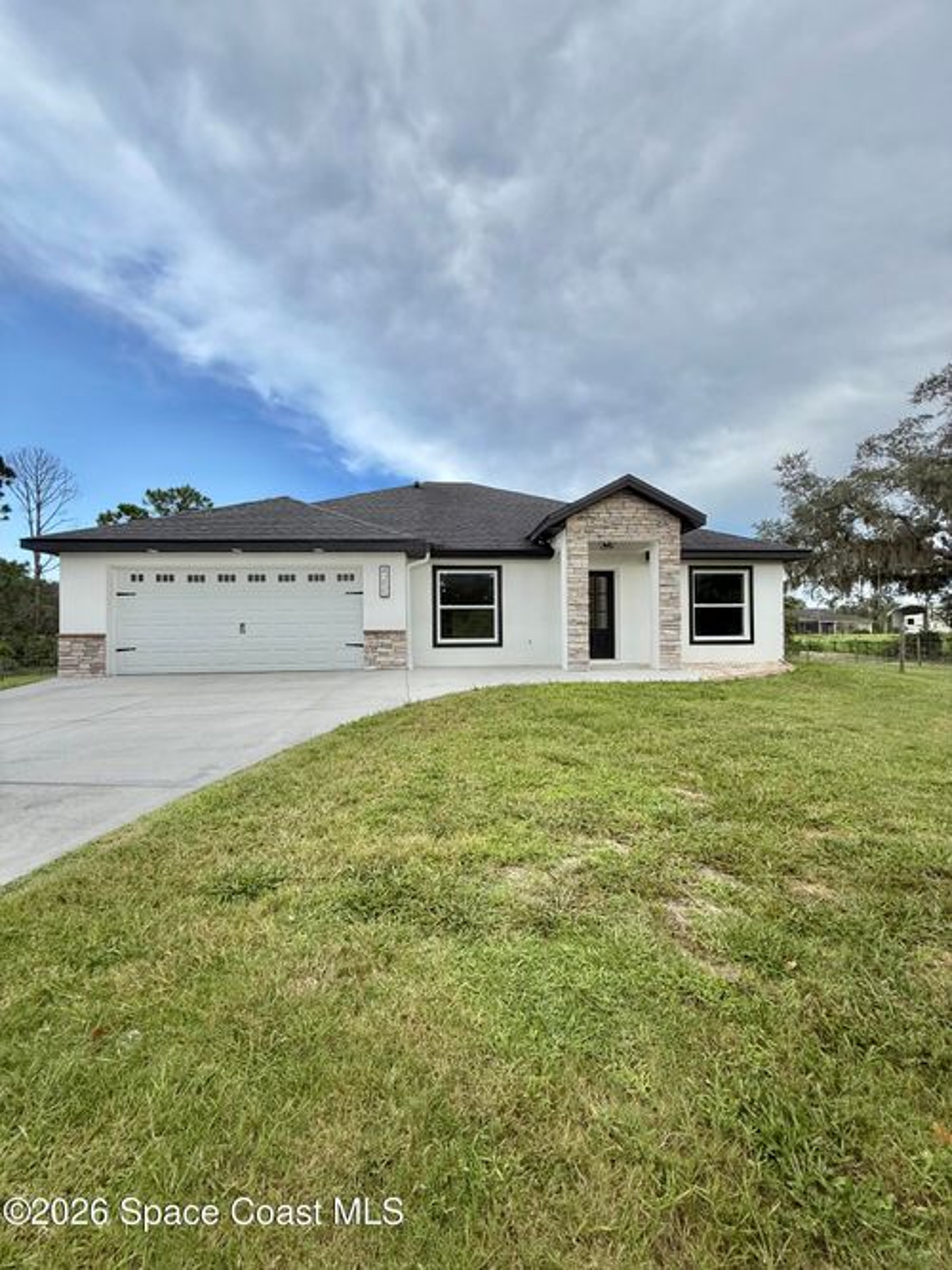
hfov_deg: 85.7
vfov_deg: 102.1
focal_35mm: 14
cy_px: 635
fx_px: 514
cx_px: 476
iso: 50
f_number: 2.2
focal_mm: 2.22
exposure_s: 1/651
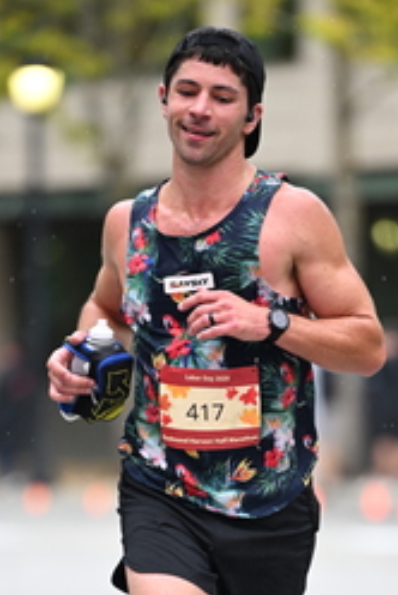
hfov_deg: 3.1
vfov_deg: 4.6
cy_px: 552
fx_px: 7325
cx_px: 205
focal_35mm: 443
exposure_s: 1/1250
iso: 1250
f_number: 2.8
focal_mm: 200
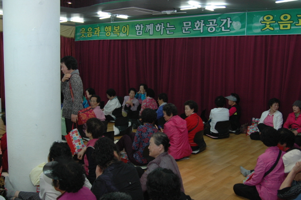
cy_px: 100
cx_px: 150
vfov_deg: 36.8
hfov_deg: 53.2
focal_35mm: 36
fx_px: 301
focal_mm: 24
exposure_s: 1/60
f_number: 5
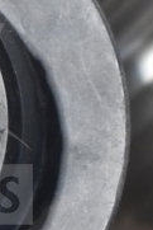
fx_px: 1928
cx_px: -110
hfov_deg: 4.5
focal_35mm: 303
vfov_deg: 6.8
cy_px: 124
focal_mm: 40
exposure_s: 1/60
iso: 800
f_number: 4.8
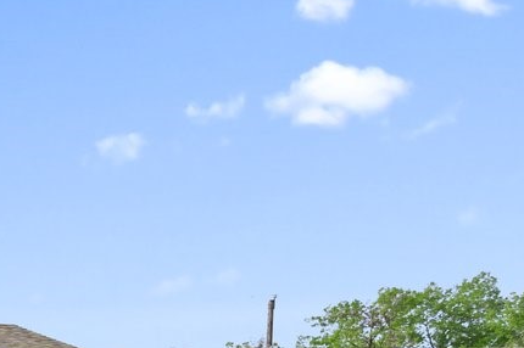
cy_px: 548
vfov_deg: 15.3
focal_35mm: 81
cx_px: -500
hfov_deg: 18.0
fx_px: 1178
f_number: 8
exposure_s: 1/30
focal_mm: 17
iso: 200
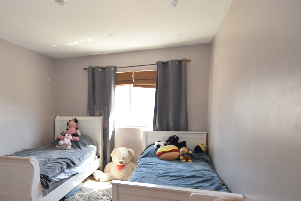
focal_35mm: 23
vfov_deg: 54.8
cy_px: 121
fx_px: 192
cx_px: 112
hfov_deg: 74.7
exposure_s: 1/80
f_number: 4.5
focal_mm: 10
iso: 800
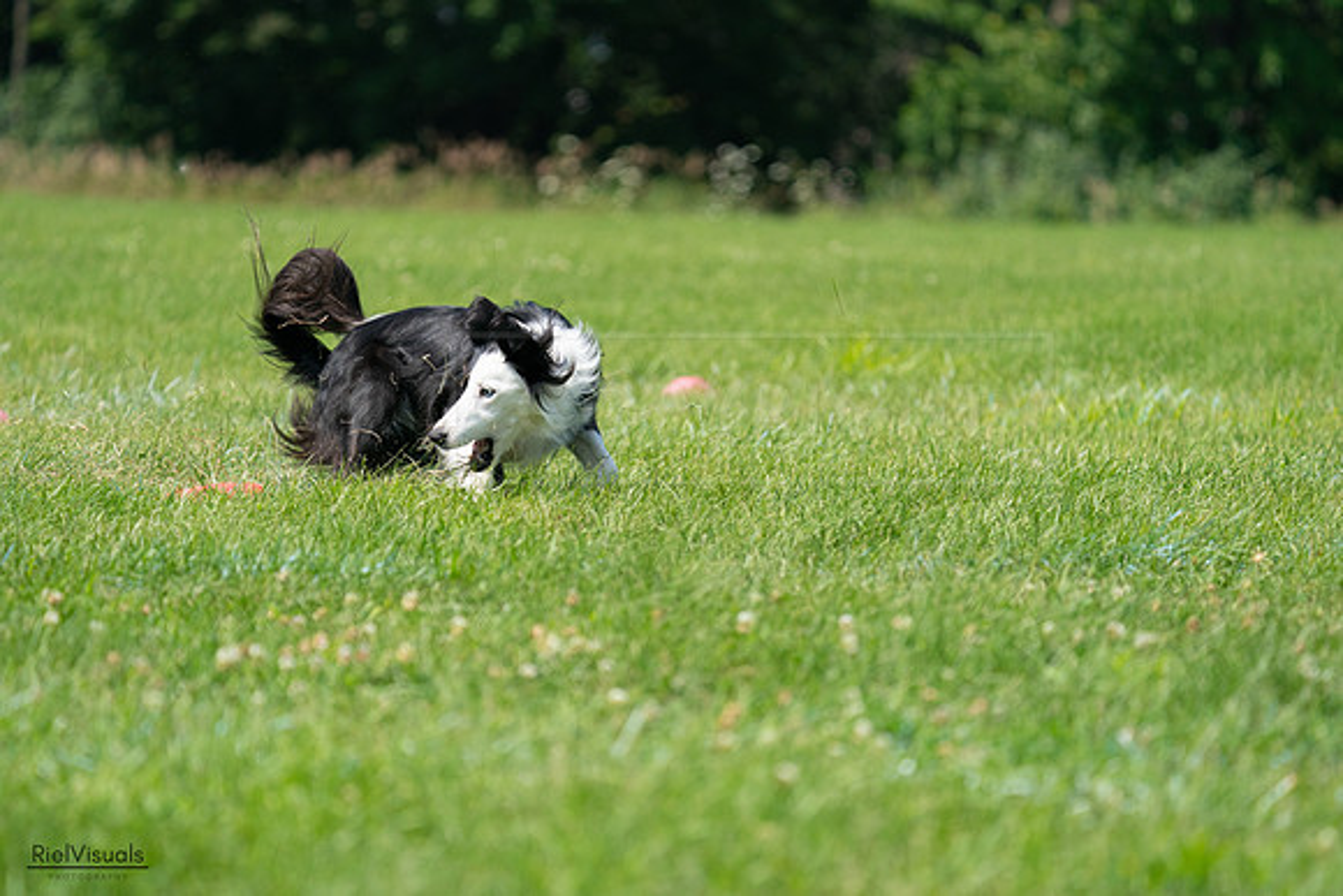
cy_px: 448
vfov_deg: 5.4
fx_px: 9515
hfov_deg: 8.1
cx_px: 672
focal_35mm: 255
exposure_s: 1/4000
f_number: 5.6
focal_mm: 255
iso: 1250
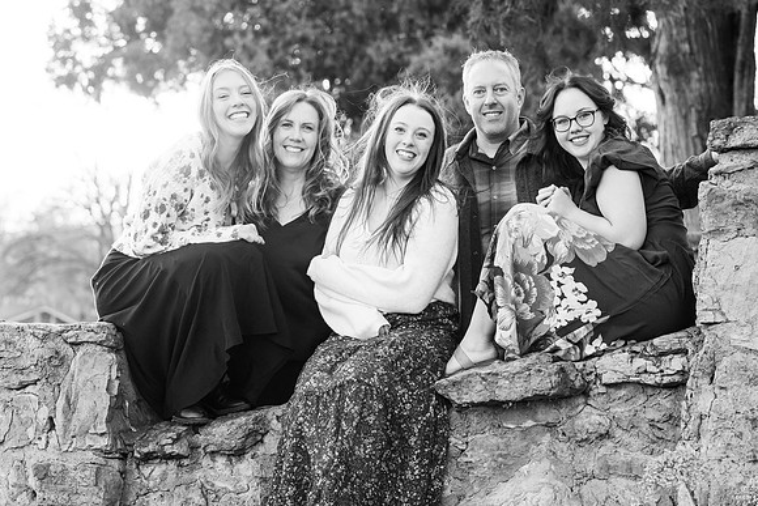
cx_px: 379
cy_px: 253
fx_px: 1959
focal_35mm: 93
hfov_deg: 21.9
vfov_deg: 14.7
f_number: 5
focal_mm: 93
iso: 2000
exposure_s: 1/500
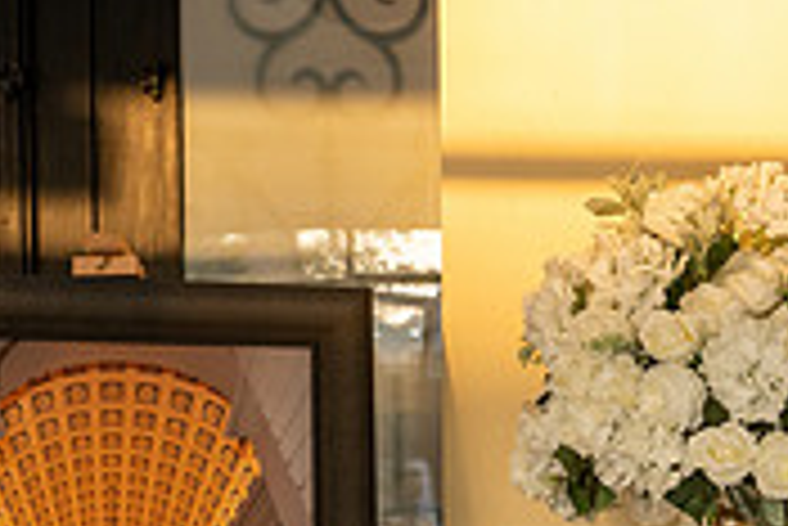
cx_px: 892
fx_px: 2103
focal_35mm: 96
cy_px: 636
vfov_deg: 13.9
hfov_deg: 20.2
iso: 800
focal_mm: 29
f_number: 5.6
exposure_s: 1/100
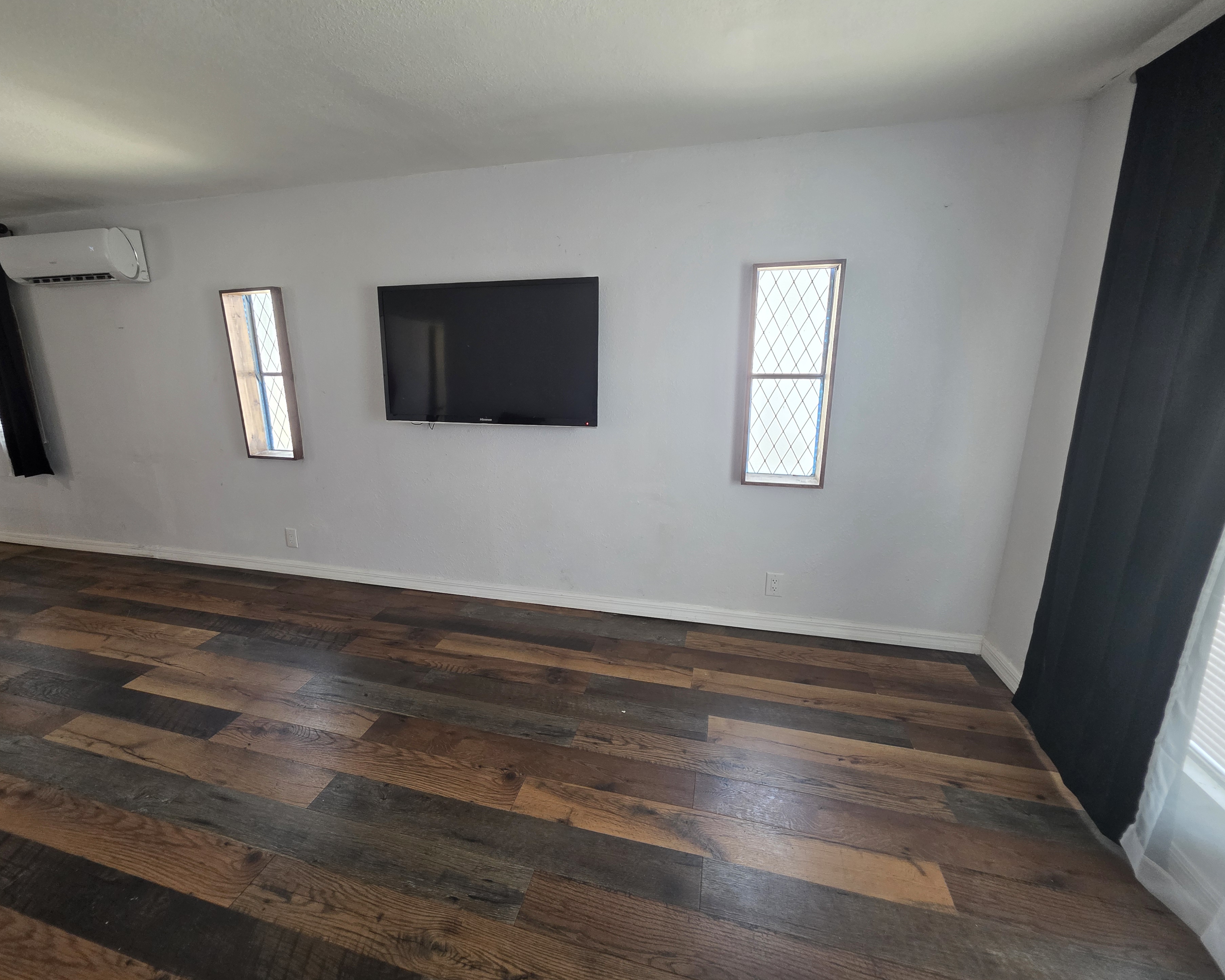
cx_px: 568
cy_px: 475
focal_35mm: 14
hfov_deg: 100.5
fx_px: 508
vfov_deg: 88.0
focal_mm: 2.2
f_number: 1.9
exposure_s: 1/120
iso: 250
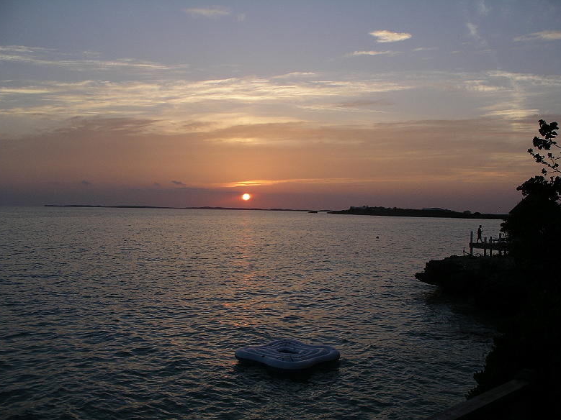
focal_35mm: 38
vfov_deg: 37.7
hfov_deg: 49.0
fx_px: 616
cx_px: 278
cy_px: 215
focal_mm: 7.8
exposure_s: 1/335
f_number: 2.8
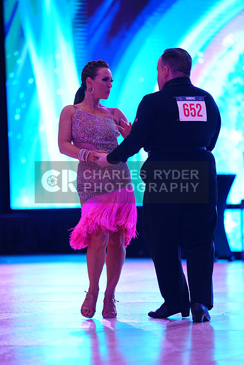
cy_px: 182
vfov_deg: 12.4
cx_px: 122
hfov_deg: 8.3
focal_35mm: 165
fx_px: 1676
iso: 2000
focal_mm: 165
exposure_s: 1/400
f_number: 2.8
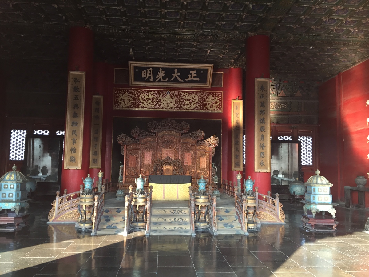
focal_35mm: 29
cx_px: 184
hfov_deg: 61.7
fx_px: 309
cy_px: 138
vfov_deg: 48.2
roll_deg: -0.9
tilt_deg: +5.3
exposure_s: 1/33
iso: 80
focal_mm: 4.15
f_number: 2.2
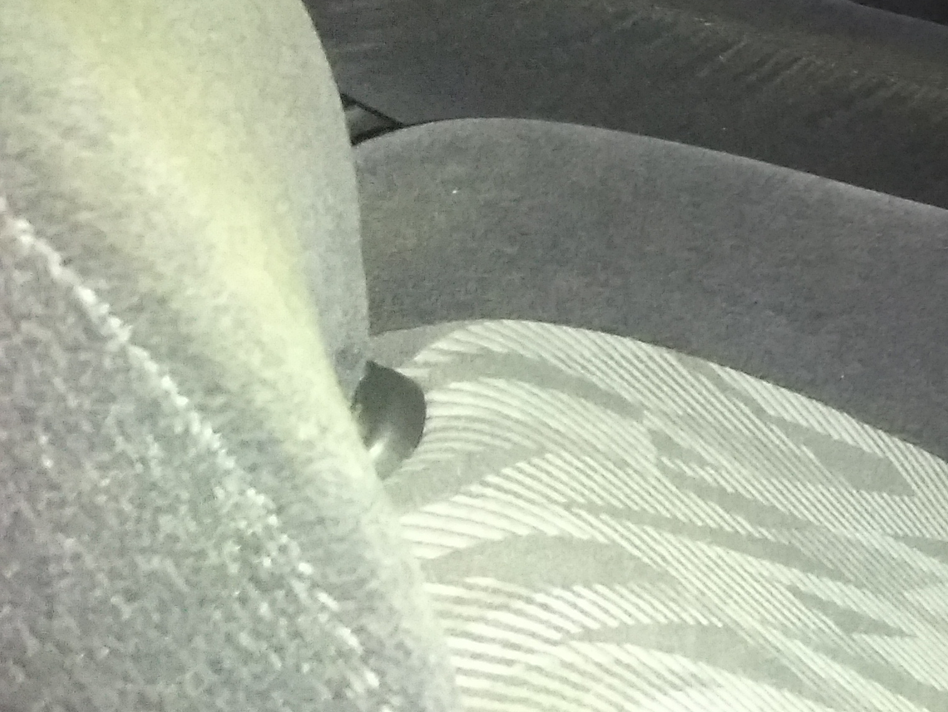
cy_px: 80
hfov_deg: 27.6
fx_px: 1506
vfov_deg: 25.8
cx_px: 1300
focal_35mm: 55
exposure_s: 1/15
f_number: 2.2
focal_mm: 3.46
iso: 832
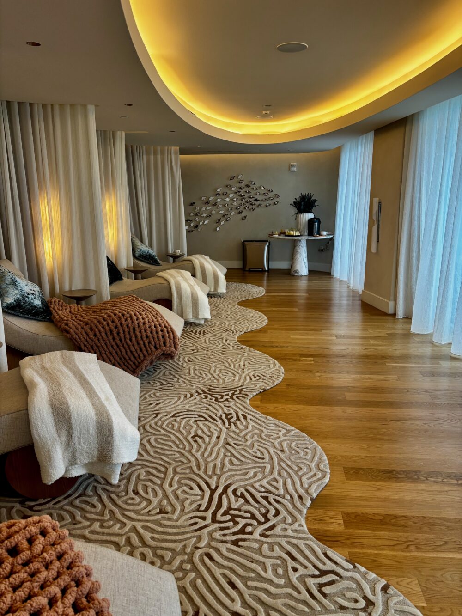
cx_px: 231
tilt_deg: -13.2
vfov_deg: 67.3
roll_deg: +0.2
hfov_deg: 53.1
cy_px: 308
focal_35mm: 26
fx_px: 463
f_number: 1.6
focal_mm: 5.96
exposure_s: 1/60
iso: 125
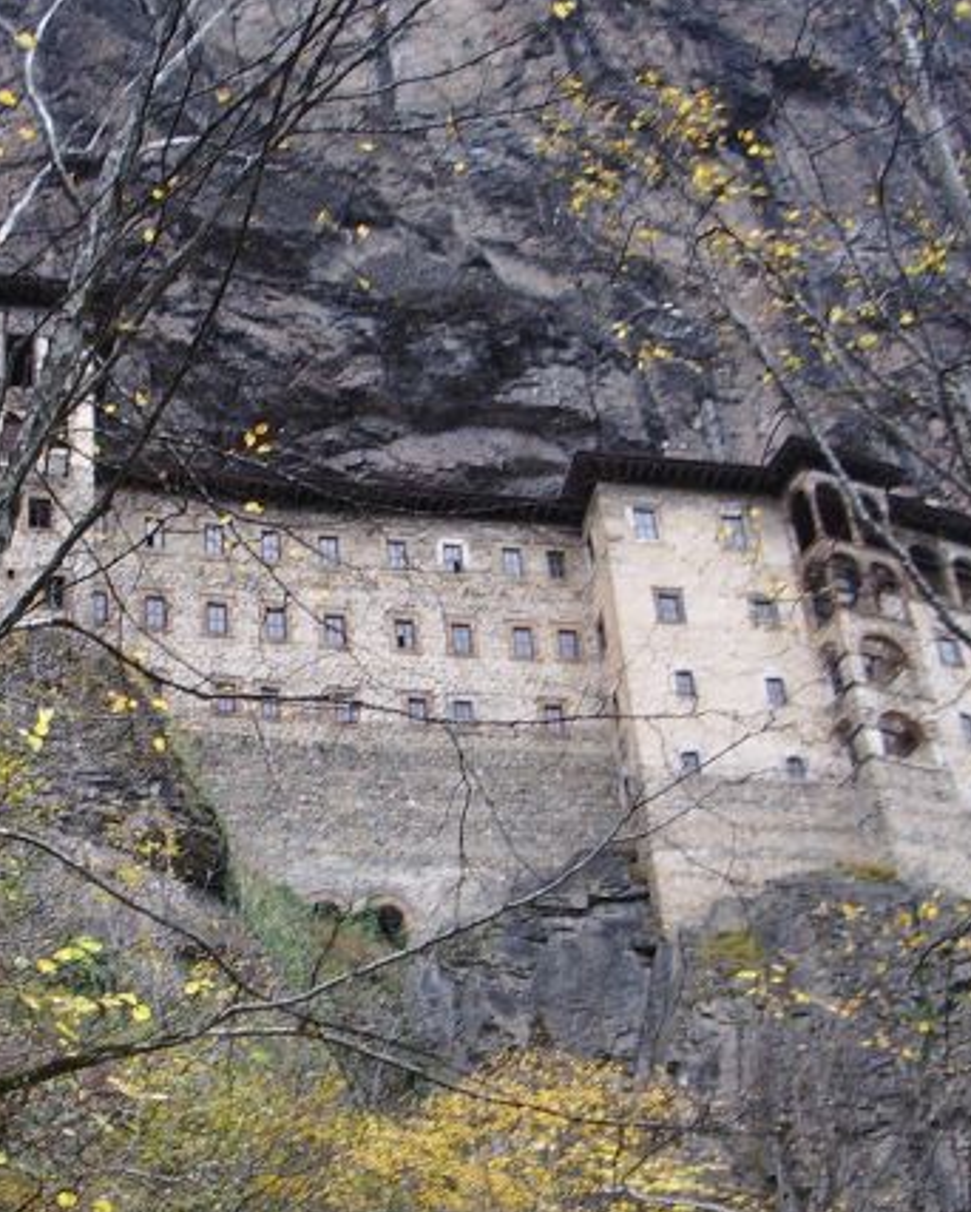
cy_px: 710
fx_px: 2297
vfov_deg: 29.5
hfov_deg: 23.9
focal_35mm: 64
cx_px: 446
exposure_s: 1/15
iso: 100
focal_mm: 5.8
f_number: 2.6
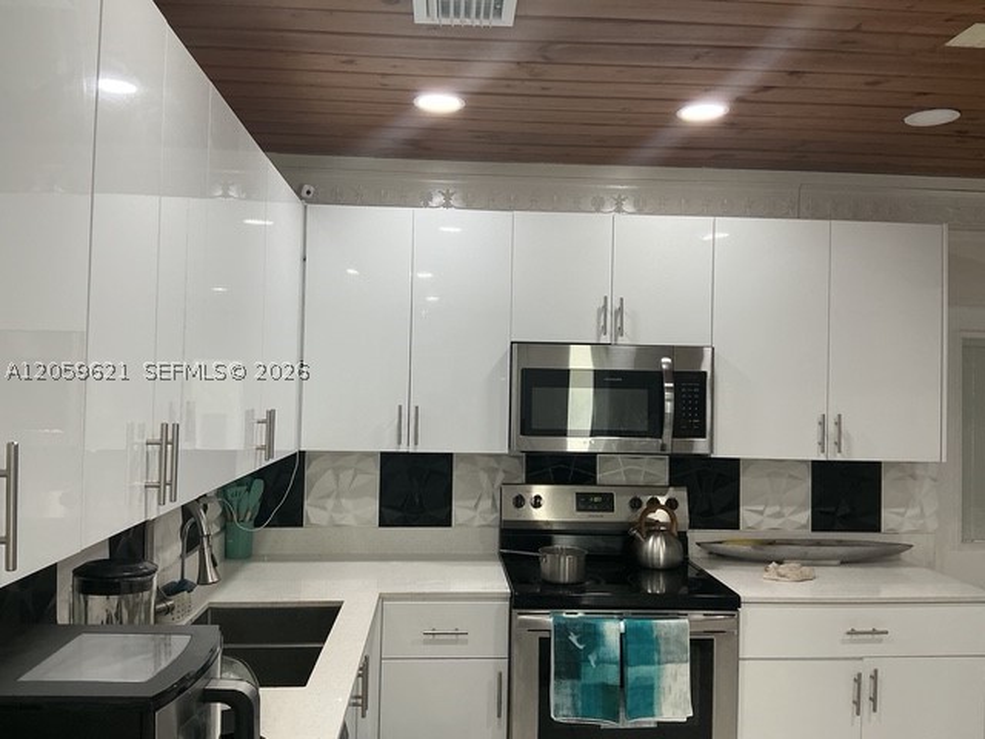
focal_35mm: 29
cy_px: 370
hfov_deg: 61.7
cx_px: 492
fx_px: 825
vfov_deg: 48.2
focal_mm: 3
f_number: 1.8
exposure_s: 1/60
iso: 64
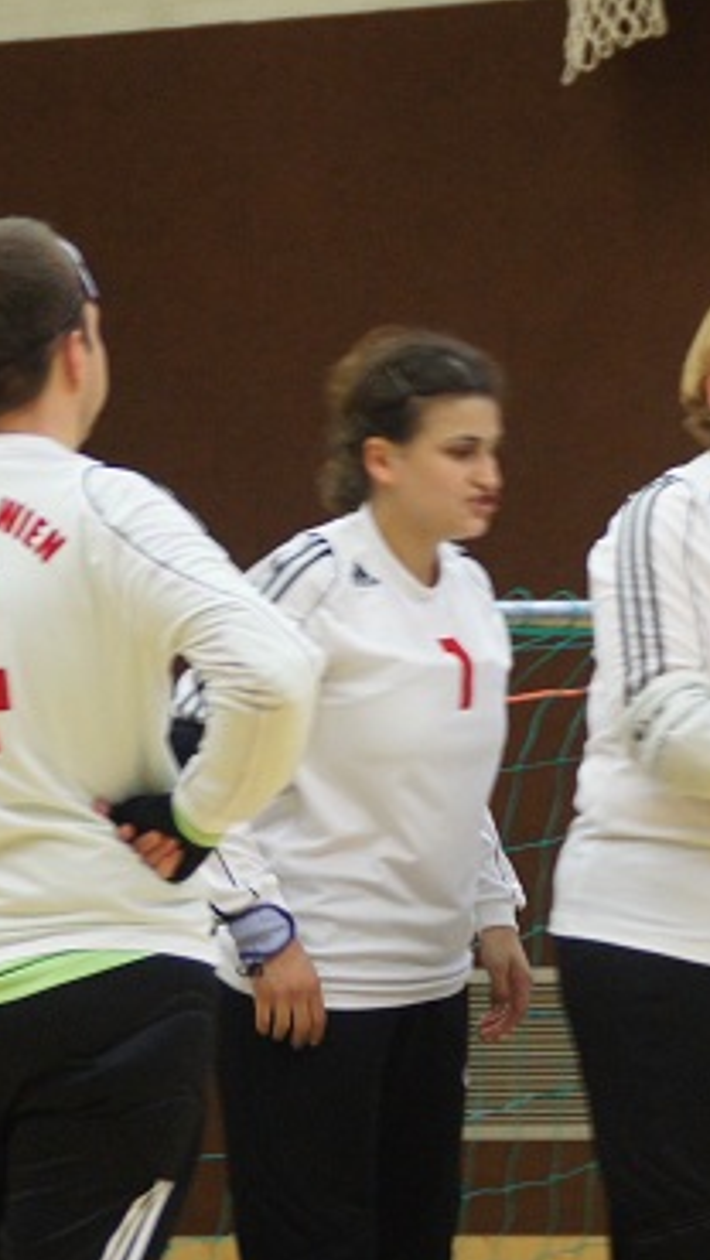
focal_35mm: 255
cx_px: 584
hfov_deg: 4.8
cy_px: 423
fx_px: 8525
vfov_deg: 8.4
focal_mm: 75
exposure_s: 1/40
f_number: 5.6
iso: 1600
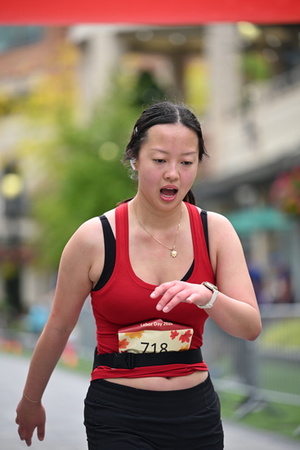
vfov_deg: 14.1
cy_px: 225
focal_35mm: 145
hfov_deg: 9.5
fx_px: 1811
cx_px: 150
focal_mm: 145
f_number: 2.8
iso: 640
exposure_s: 1/2500
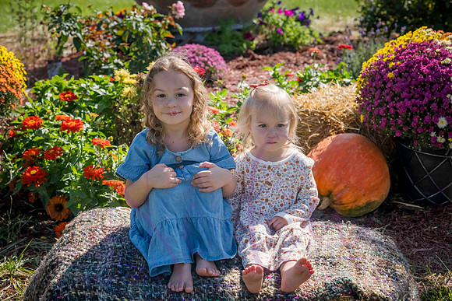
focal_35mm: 85
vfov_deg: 16.1
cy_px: 150
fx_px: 1067
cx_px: 226
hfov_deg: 23.9
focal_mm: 85
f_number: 7.1
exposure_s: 1/1250
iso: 400
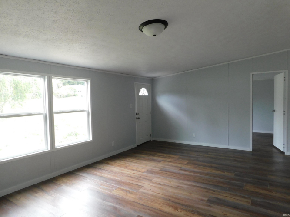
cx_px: 145
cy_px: 108
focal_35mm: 23
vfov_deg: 58.9
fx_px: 193
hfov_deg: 73.9
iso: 160
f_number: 3
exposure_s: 1/30
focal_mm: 4
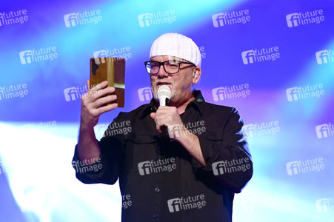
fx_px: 1854
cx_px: 167
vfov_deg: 6.9
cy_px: 111
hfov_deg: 10.3
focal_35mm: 200
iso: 4000
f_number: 2.8
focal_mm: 200
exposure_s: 1/400
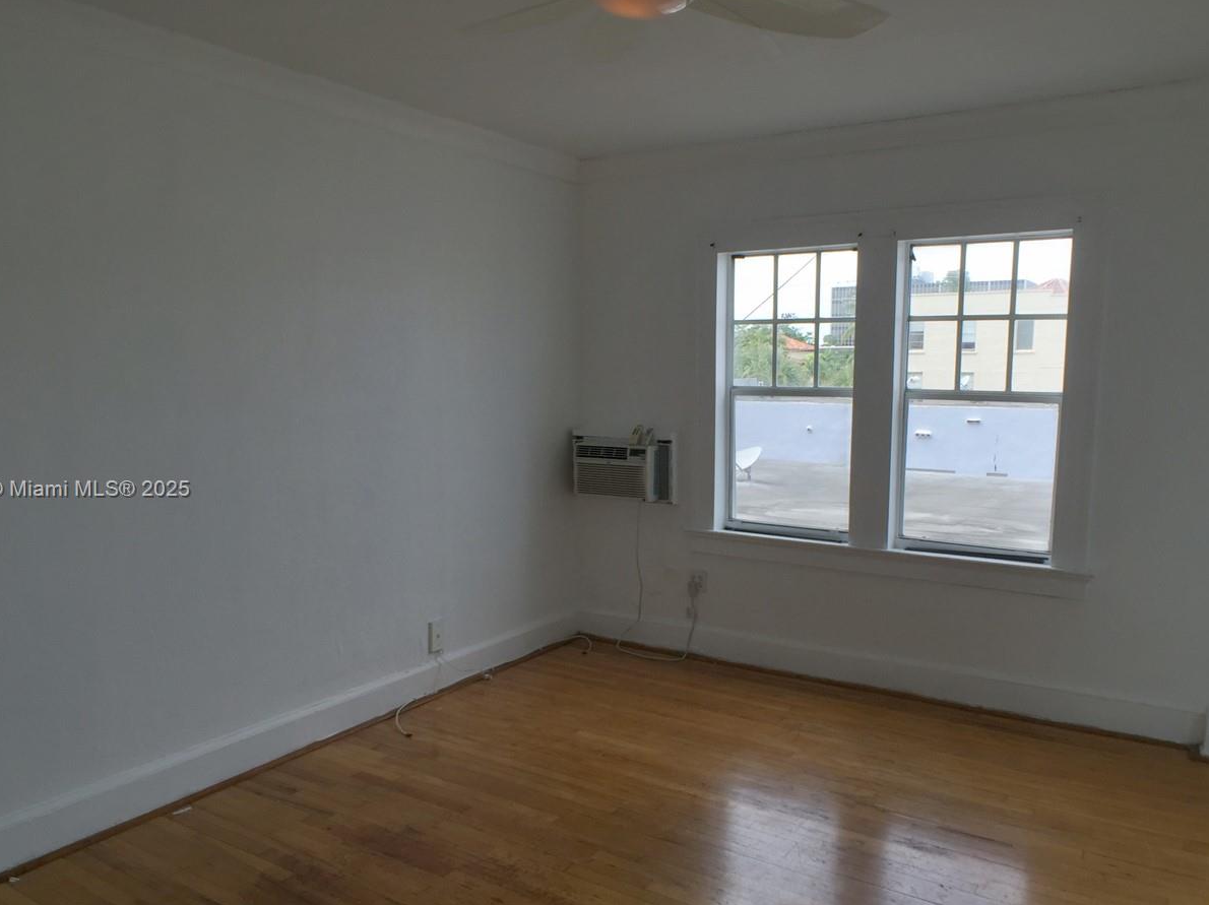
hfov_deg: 47.8
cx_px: 678
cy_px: 491
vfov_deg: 36.8
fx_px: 1361
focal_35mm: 39
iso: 32
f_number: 2.2
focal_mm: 4.15
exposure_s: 1/694
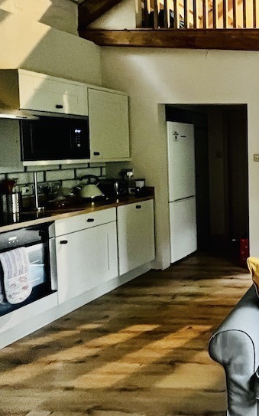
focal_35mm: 26
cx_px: 373
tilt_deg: -3.4
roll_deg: +0.4
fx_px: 294
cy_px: 163
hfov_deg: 30.6
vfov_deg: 69.6
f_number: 1.8
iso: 800
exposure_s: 1/50
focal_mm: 1.57
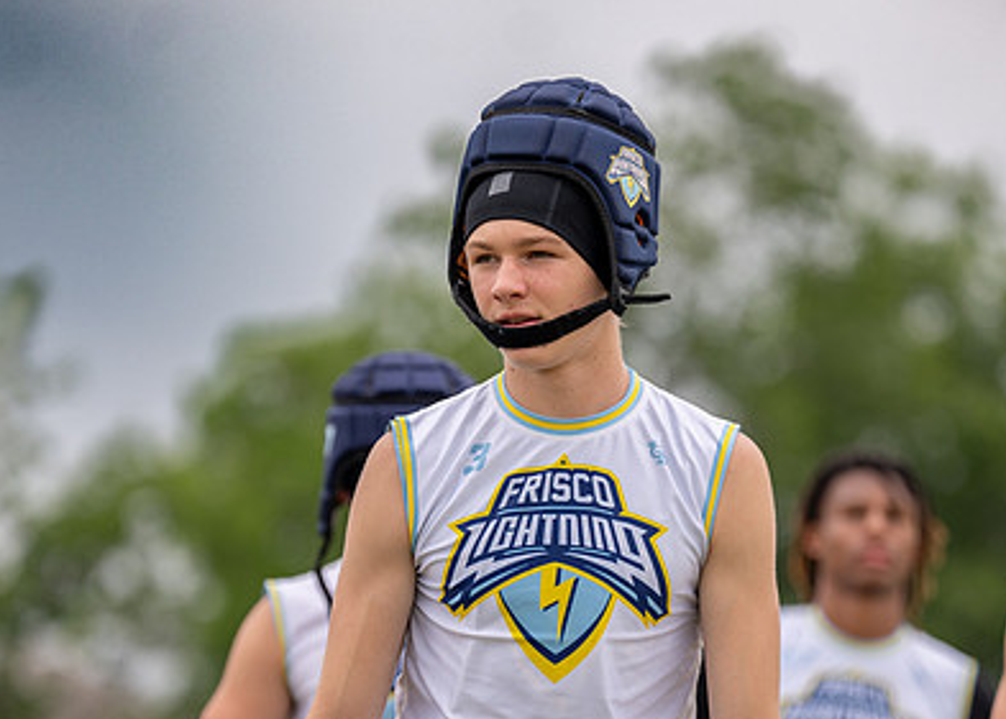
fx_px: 8088
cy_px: 509
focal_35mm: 283
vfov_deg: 5.1
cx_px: 538
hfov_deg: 7.1
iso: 100
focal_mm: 176
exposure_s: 1/1600
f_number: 2.8
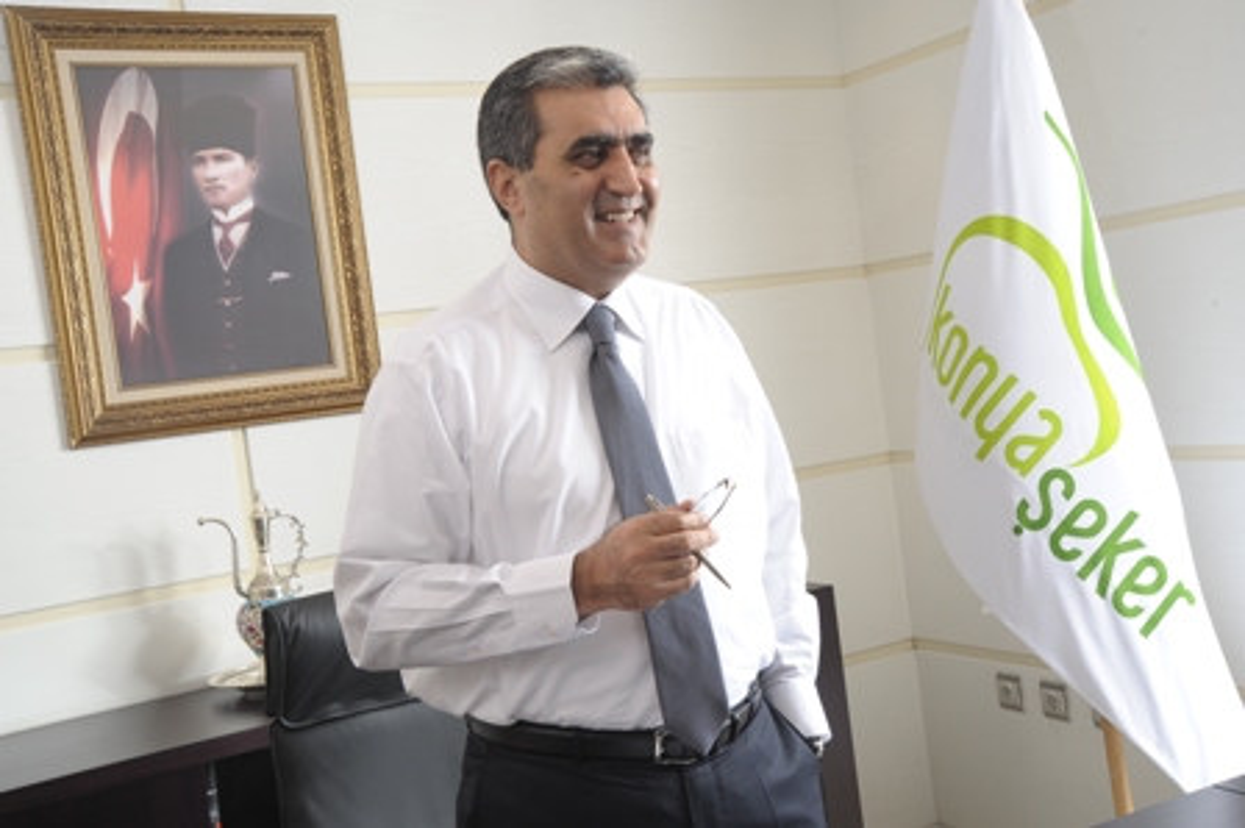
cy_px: 414
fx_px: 1451
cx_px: 622
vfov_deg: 31.8
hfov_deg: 46.4
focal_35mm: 42
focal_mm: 42
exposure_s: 1/60
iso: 320
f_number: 11
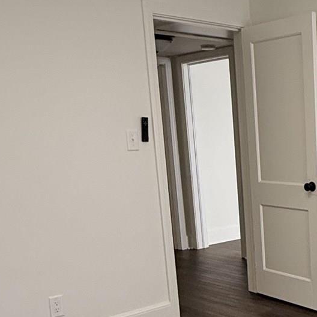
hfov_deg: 29.0
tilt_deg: -10.9
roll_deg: +1.9
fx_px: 559
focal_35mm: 54
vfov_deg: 30.9
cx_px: 337
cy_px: 252
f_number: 2.2
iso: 200
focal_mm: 2.22
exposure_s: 1/99
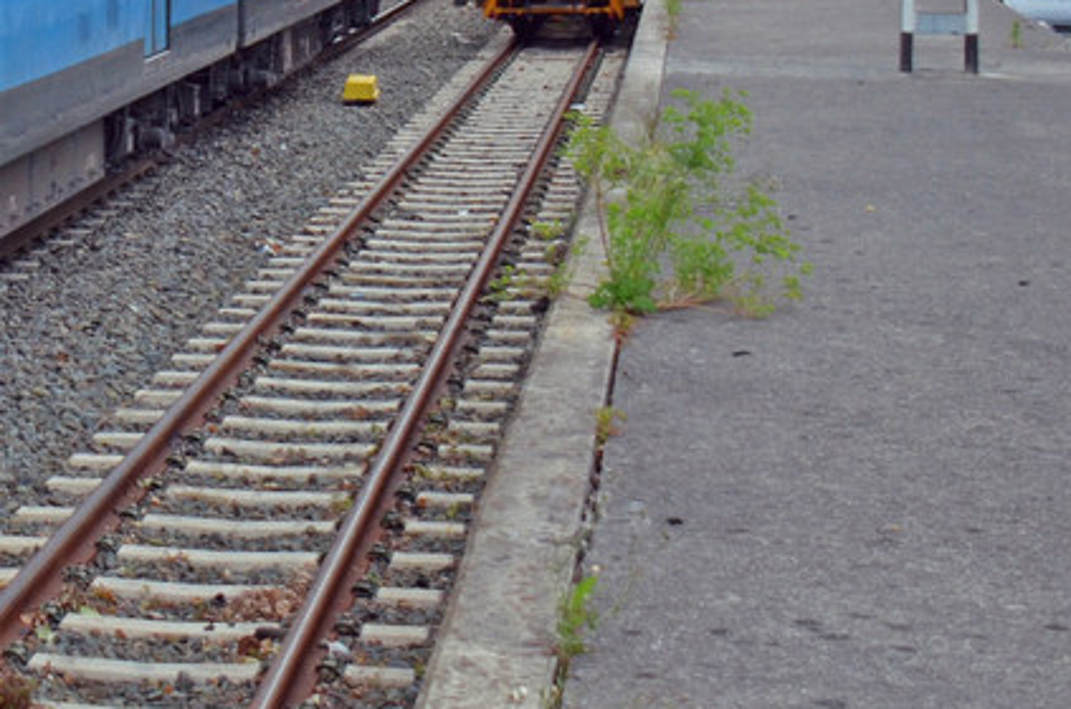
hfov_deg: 17.8
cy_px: -51
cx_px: -243
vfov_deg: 12.3
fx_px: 3235
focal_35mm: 109
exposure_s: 1/250
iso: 320
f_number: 4.5
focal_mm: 24
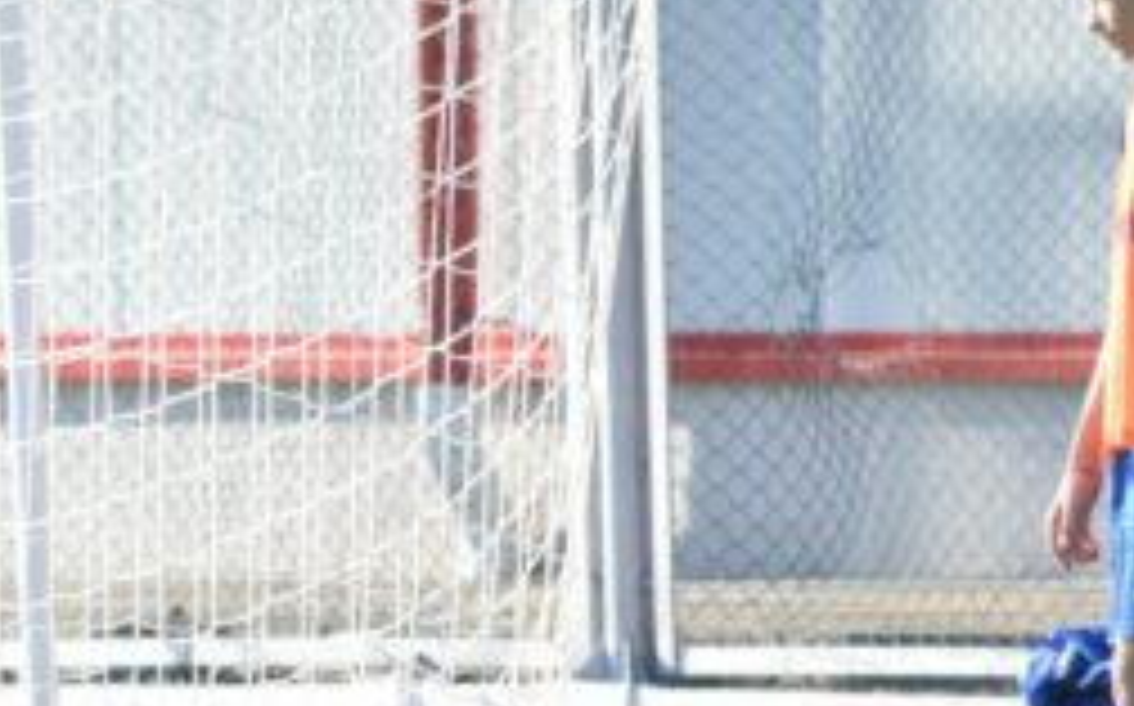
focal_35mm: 1269
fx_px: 39184
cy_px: 693
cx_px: -117
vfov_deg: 1.0
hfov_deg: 1.7
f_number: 5.6
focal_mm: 300
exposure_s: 1/800
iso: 800
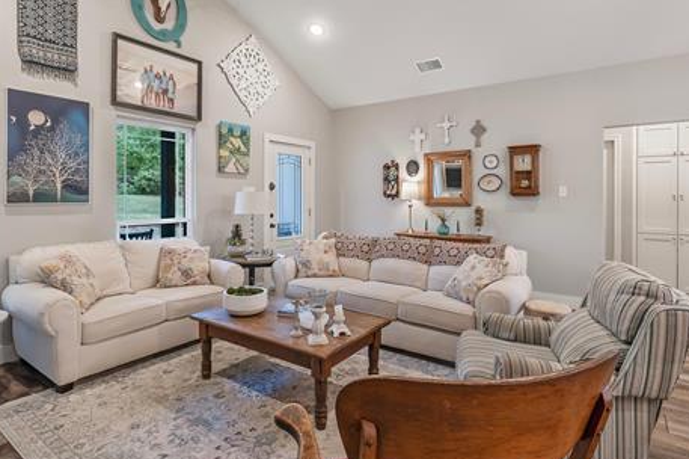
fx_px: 402
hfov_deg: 81.2
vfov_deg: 59.2
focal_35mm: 21
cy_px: 199
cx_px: 324
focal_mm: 15
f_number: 8
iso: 800
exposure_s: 1/13
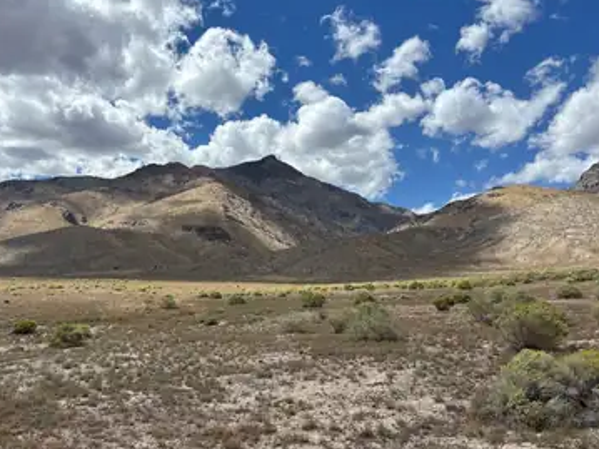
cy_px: 237
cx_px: 275
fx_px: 502
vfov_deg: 48.2
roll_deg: -0.5
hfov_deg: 61.6
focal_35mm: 29
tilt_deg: +6.6
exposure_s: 1/4854
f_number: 1.6
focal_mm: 5.96
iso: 50
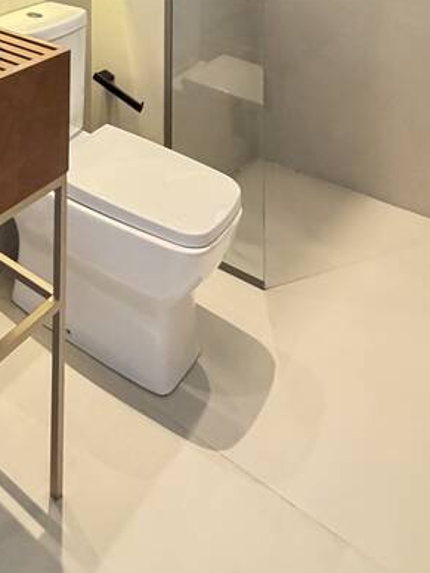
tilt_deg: +1.5
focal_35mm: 39
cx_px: -66
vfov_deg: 33.7
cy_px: -182
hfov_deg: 31.7
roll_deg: -1.0
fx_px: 646
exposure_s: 1/60
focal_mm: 2.22
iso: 500
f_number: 2.2
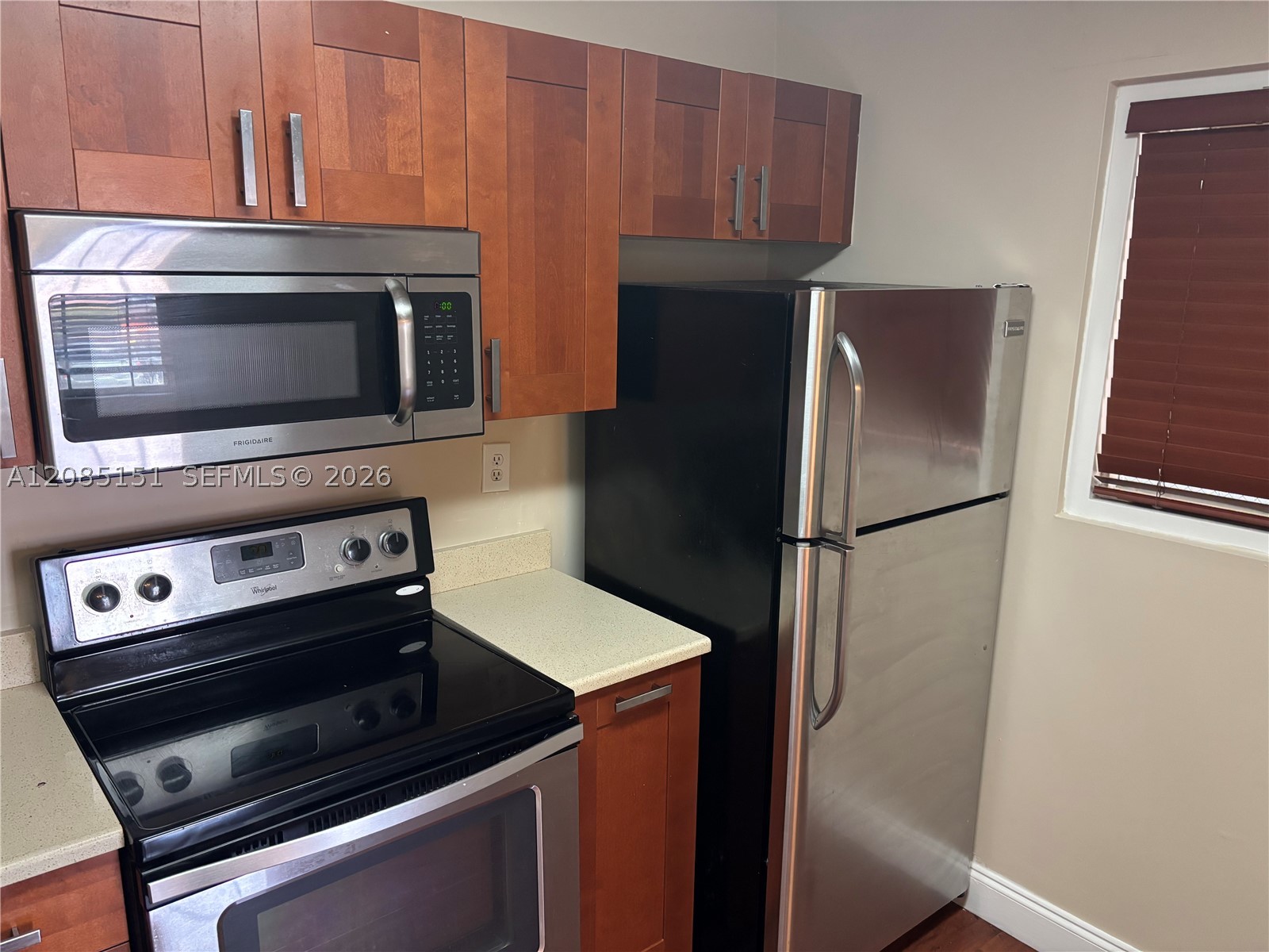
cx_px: 634
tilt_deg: -12.9
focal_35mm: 26
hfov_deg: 67.3
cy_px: 476
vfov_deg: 53.1
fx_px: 953
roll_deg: -0.8
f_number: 1.6
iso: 400
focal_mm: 5.96
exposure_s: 1/40
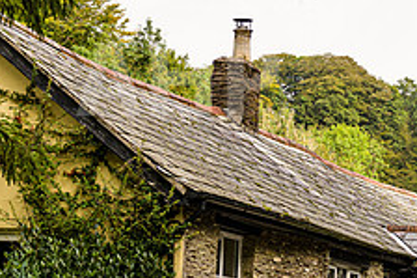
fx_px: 1586
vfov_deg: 9.9
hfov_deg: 14.5
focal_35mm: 137
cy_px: 291
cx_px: 515
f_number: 5.6
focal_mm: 50
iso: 250
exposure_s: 1/400
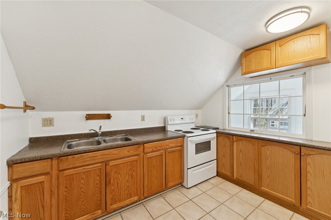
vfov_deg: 81.2
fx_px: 129
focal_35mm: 14
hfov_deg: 104.3
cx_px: 166
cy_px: 110
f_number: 3.5
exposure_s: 1/80
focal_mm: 14
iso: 200
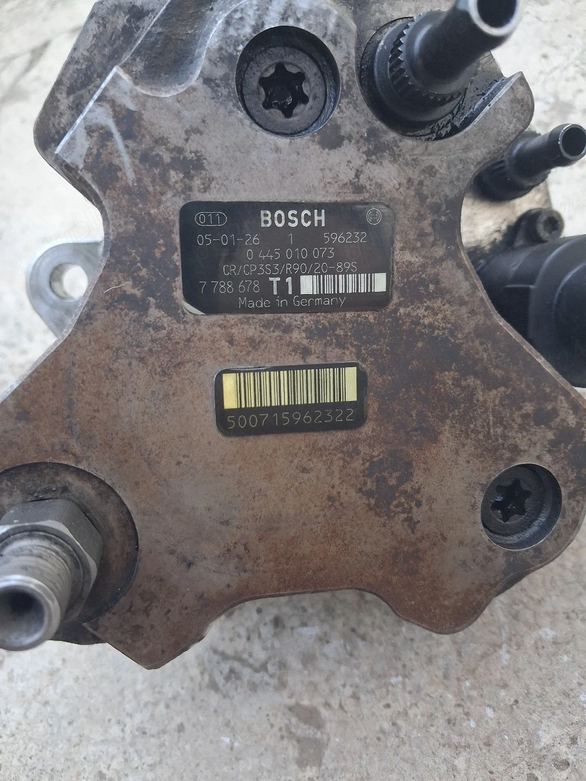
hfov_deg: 51.4
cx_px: 293
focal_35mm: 27
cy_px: 390
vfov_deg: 65.3
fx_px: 609
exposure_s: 1/100
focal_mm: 4
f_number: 1.8
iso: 250
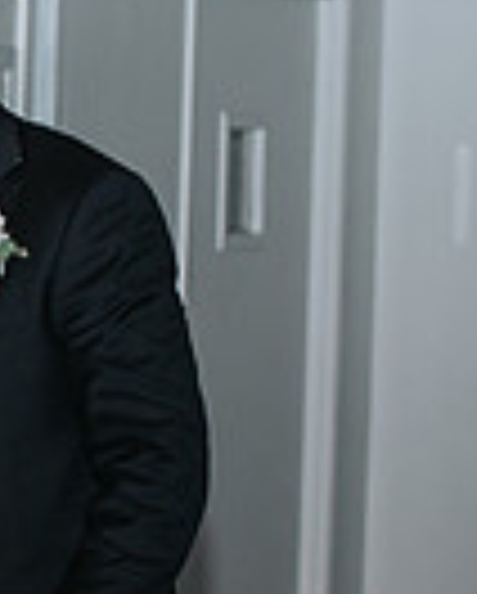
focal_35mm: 210
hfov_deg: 7.1
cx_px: -464
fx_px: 3697
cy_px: 556
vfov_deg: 9.1
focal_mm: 50
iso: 800
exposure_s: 1/125
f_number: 3.5
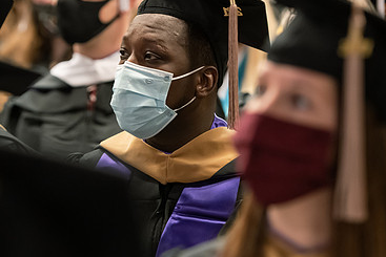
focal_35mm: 193
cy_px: 110
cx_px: 154
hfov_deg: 10.6
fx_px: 2070
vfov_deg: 7.1
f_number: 2.8
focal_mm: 122
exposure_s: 1/200
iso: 3200
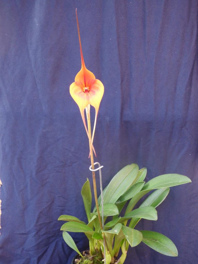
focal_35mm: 41
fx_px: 313
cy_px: 132
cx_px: 99
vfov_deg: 45.8
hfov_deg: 35.1
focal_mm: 7.37
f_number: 3.6
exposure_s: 1/30
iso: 400
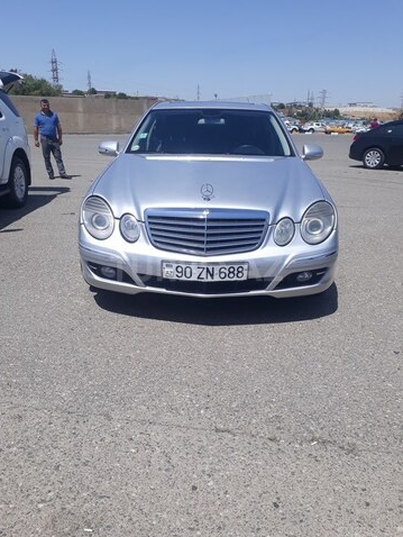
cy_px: 268
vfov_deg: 63.4
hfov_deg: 49.8
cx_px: 196
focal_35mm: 28
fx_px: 434
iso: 40
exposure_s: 1/2012
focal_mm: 3.6
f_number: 1.9
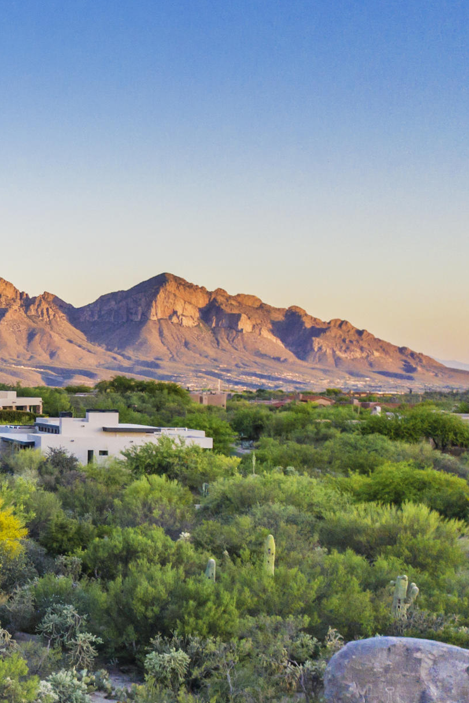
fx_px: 1349
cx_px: -369
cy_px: 561
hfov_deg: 16.6
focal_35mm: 69
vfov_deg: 28.6
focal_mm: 10.26
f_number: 2.8
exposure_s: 1/500
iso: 200
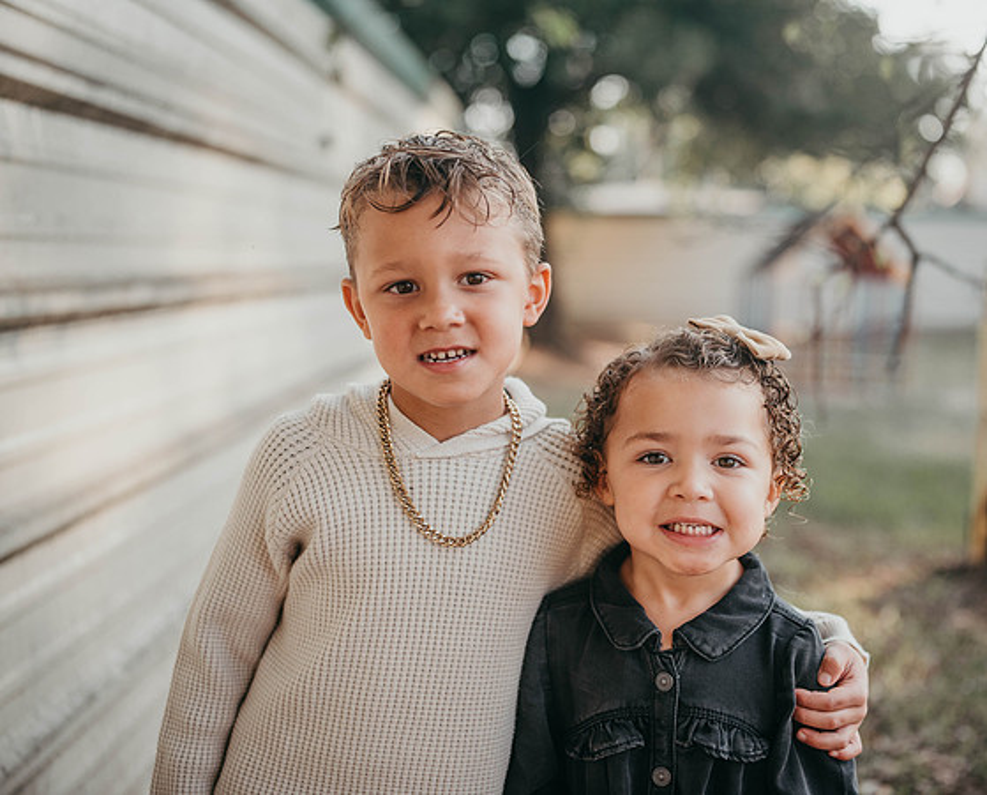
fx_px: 1158
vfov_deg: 37.9
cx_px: 595
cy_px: 398
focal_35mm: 40
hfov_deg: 45.9
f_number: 1.6
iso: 64
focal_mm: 35
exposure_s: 1/1600
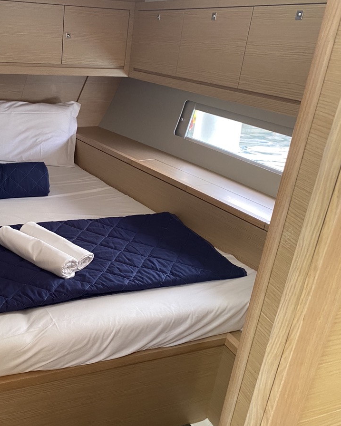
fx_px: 429
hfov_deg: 41.3
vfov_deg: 52.8
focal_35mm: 34
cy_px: 213
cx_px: 63
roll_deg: -3.9
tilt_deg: -22.5
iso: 200
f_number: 1.8
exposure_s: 1/60
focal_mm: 4.25
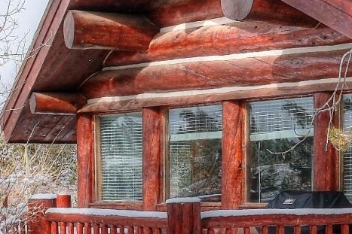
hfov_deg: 14.2
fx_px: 1319
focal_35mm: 135
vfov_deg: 10.1
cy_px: 209
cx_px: 537
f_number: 5
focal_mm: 14
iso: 250
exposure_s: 1/950
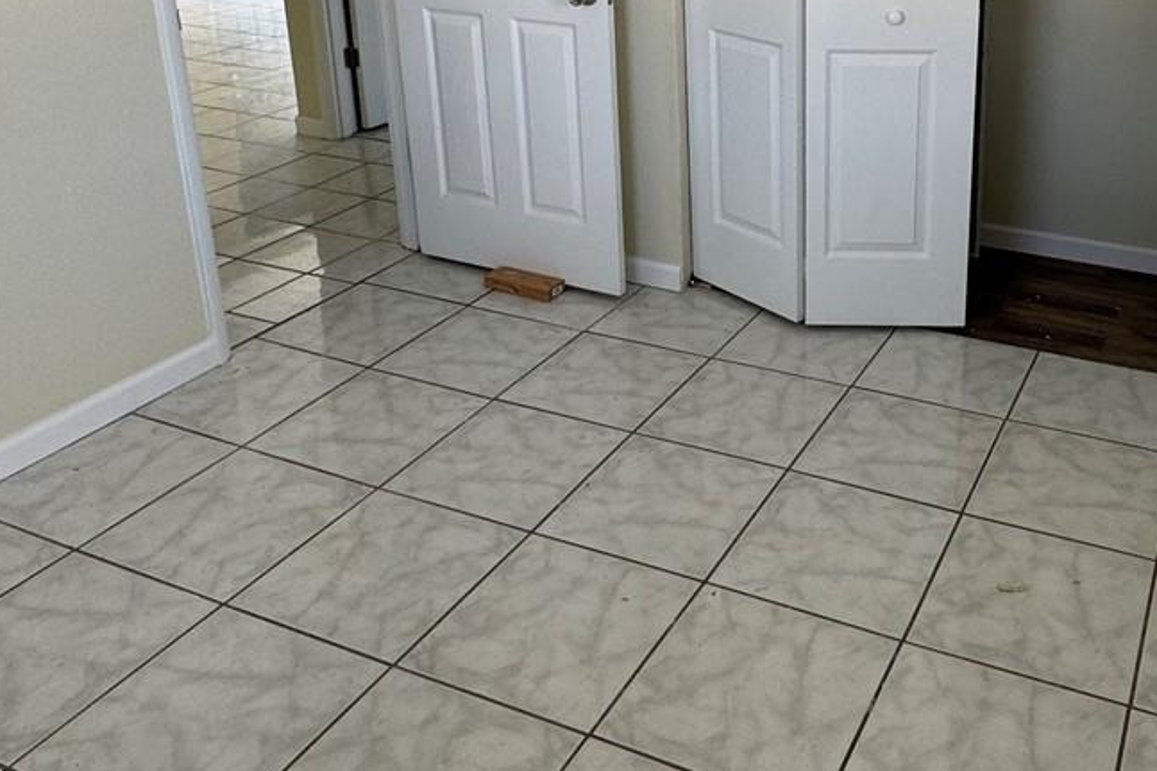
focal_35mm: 36
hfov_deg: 51.5
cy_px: 109
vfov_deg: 35.2
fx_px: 1157
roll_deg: +1.5
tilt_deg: -15.2
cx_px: 823
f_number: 2.2
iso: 64
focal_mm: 2.22
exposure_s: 1/99
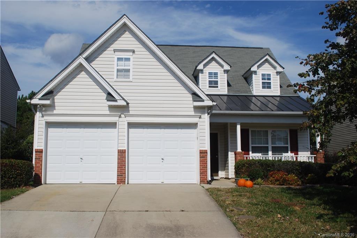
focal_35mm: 36
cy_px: 119
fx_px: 357
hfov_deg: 53.1
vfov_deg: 36.9
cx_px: 178
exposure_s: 1/320
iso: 100
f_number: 10
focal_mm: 24
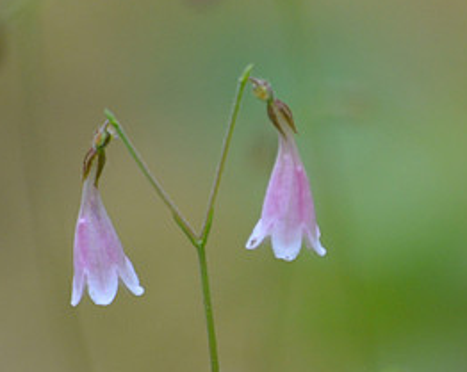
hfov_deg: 2.1
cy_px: 148
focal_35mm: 934
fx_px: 12895
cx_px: 310
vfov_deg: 1.7
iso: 1250
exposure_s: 1/500
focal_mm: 300
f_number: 5.6
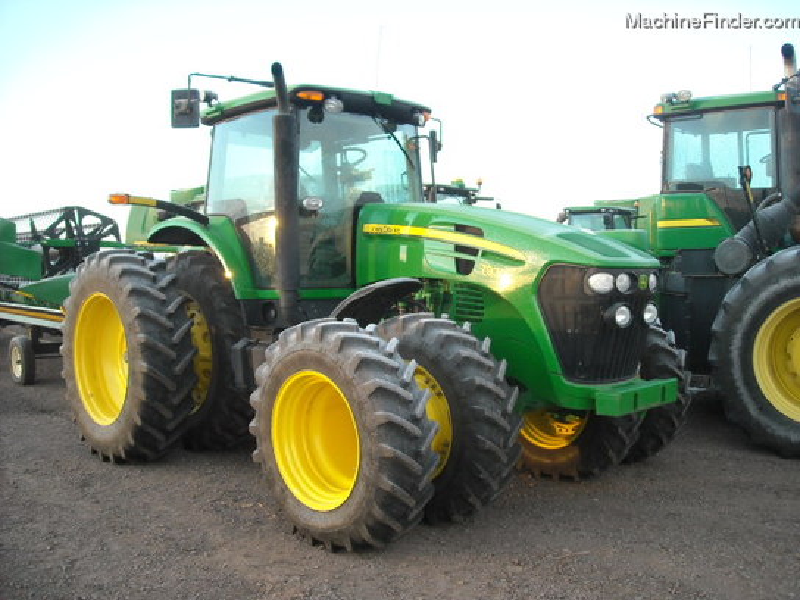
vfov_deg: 40.7
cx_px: 400
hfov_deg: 52.6
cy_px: 300
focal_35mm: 35
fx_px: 809
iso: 183
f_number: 2.8
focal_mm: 5.7
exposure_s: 1/161
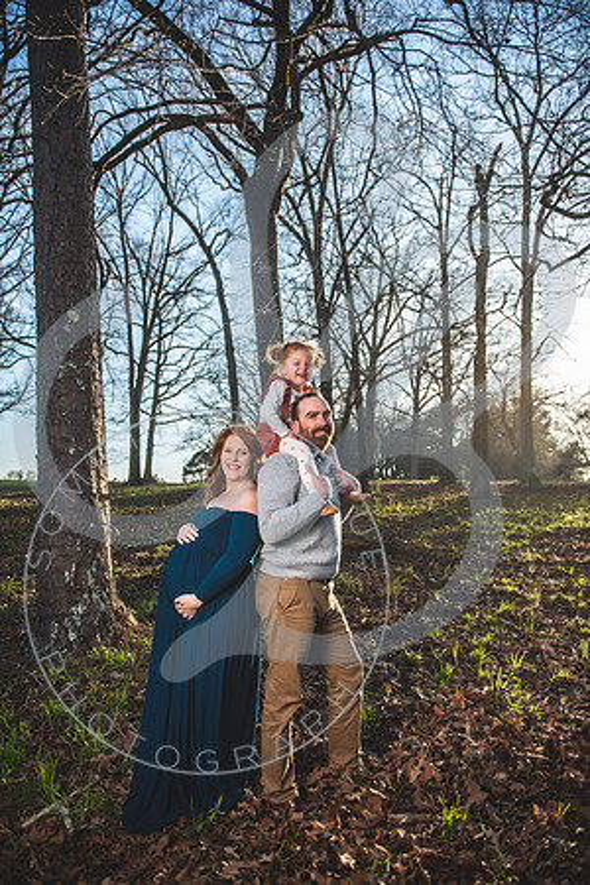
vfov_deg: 73.7
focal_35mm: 24
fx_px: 590
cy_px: 442
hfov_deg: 53.1
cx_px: 295
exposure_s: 1/1000
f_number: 2.8
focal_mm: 24
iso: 100
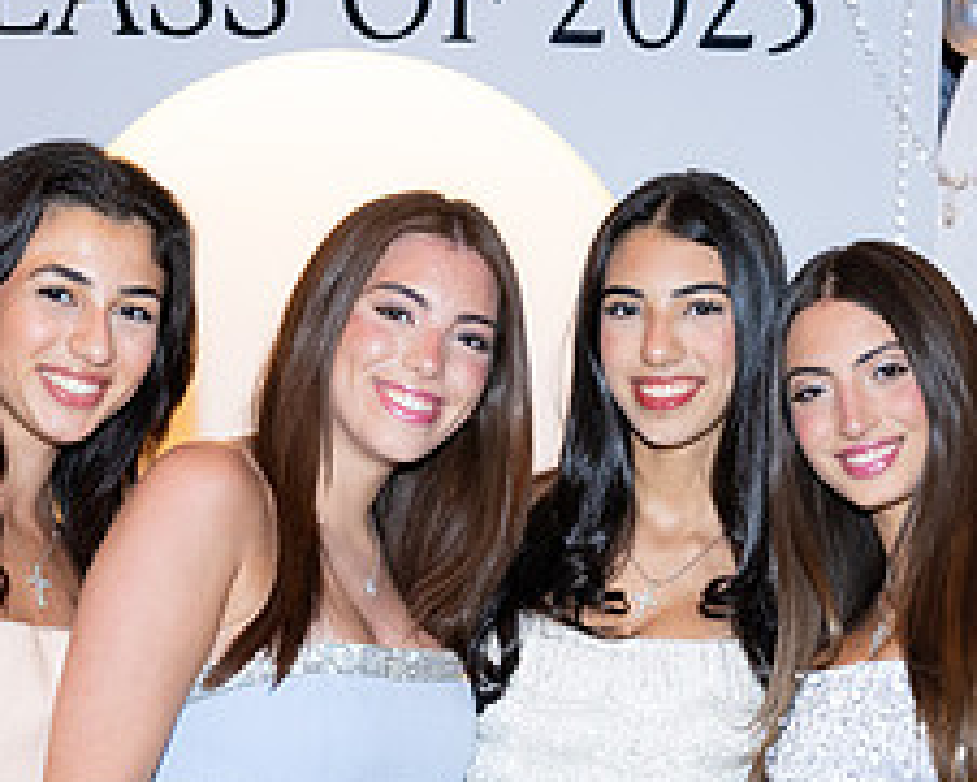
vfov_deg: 14.3
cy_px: 771
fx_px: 3066
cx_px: 545
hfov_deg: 18.1
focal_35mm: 106
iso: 1000
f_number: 5.6
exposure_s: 1/80
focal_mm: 44
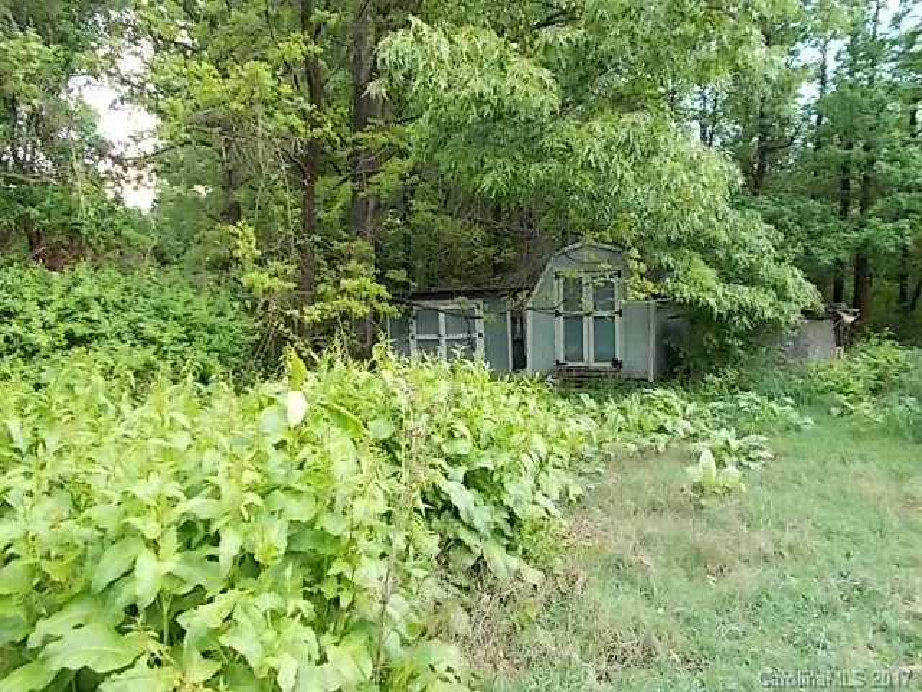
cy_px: 346
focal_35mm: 26
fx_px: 693
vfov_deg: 53.1
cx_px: 461
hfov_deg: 67.3
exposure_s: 1/100
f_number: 3.2
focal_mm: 4.6
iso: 80
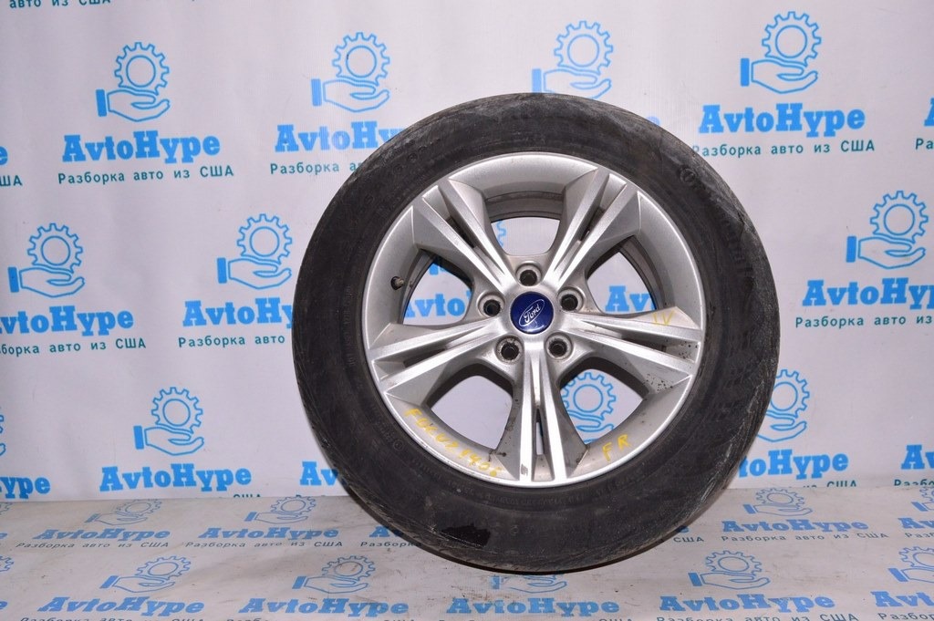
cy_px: 310
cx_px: 467
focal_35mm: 30
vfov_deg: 43.5
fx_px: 778
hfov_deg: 62.0
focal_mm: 20
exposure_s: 1/200
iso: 1600
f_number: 8
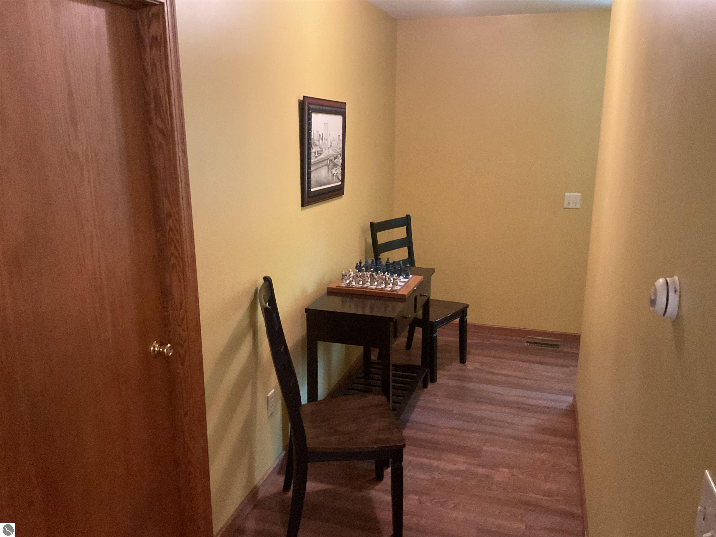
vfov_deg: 48.2
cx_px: 358
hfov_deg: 61.7
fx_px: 600
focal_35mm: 29
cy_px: 268
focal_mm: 3
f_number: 1.8
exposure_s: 1/30
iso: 400
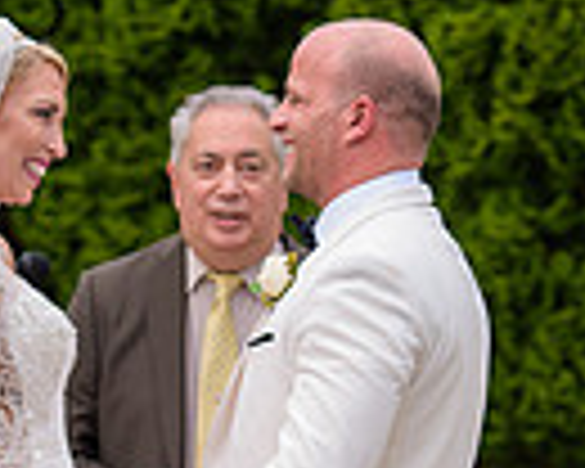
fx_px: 5887
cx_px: 126
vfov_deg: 4.5
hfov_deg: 5.7
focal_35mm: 340
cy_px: 558
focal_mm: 105
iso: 200
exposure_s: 1/250
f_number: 3.2
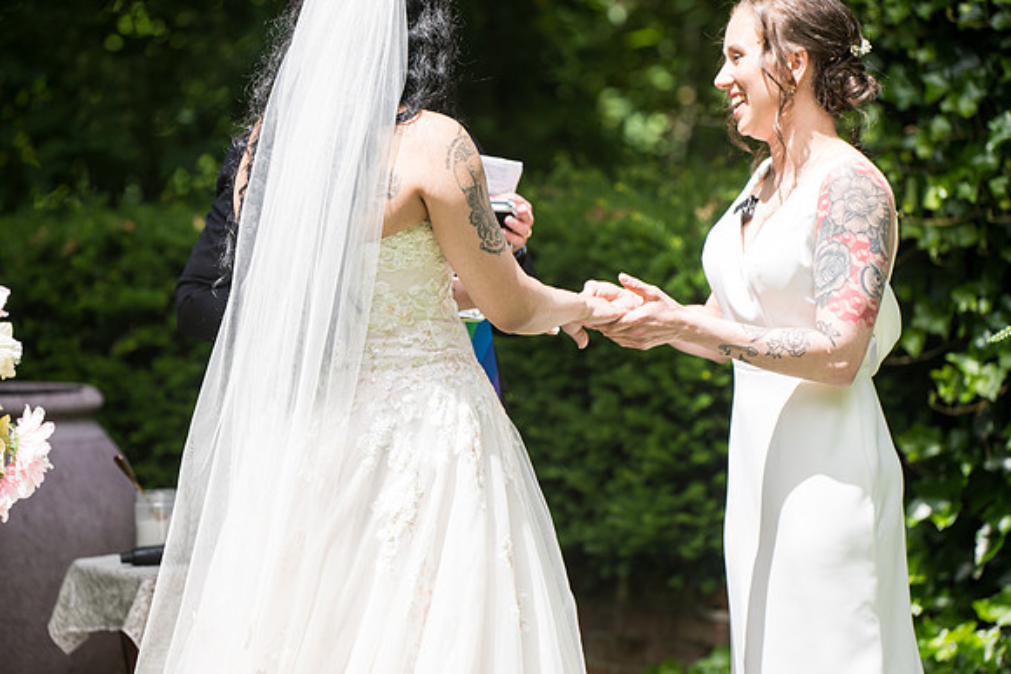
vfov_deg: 7.4
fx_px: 5196
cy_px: 337
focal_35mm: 185
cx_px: 506
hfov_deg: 11.1
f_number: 4
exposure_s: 1/400
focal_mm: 185
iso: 100
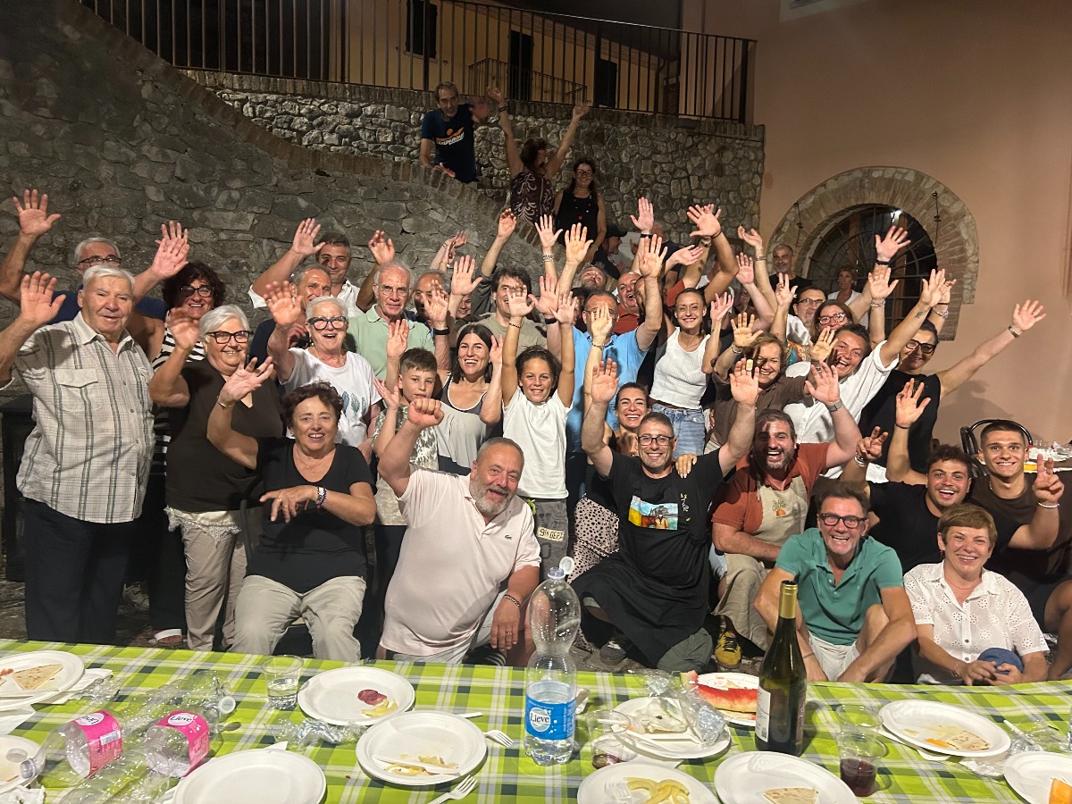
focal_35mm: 26
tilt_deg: -4.9
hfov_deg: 67.3
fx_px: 805
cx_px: 536
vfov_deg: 53.1
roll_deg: -1.6
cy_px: 402
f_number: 1.5
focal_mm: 5.7
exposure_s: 1/33
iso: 400
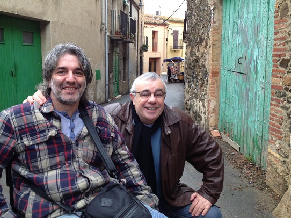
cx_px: 120
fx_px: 353
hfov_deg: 44.6
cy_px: 108
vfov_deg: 34.3
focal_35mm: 42
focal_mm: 4.28
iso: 50
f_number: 2.4
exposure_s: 1/40
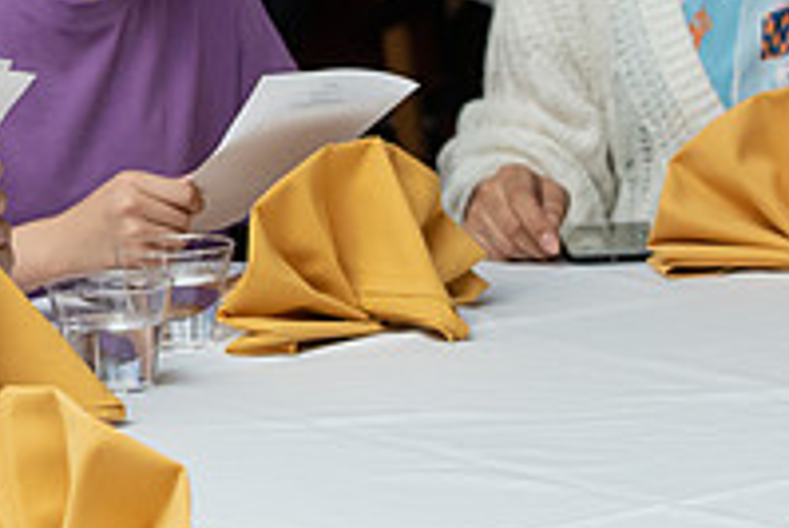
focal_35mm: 204
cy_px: -18
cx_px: 28
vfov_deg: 6.7
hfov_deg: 10.0
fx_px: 4474
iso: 2000
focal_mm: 70
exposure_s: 1/160
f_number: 5.6
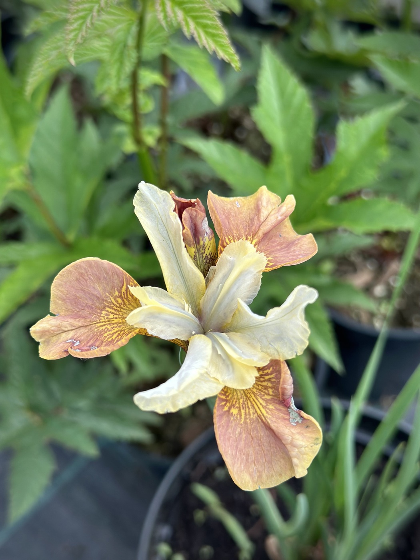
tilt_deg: -47.1
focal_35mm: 48
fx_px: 777
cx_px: 210
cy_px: 280
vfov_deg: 39.7
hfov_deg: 30.3
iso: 80
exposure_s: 1/1376
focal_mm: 6.86
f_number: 1.78
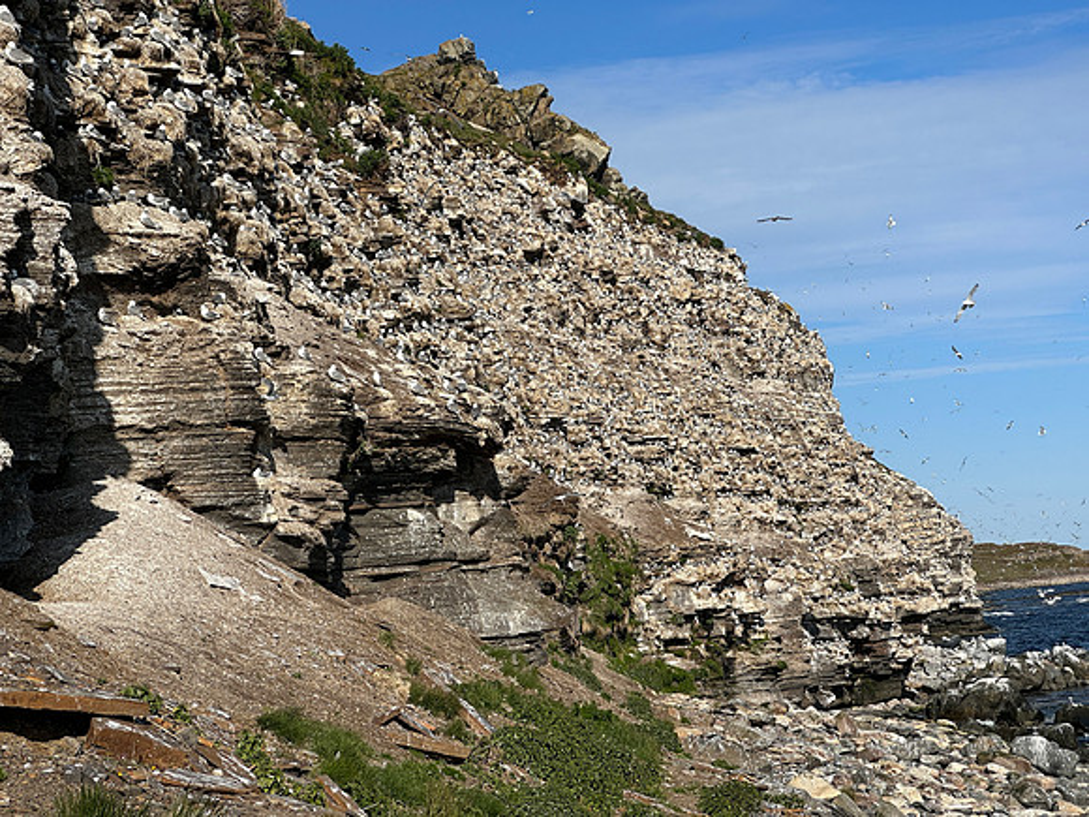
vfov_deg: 19.1
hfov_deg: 25.3
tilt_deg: +5.2
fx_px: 2422
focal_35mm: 77
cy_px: 408
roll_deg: +5.5
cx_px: 544
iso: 32
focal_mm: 9
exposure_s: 1/1085
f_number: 2.8
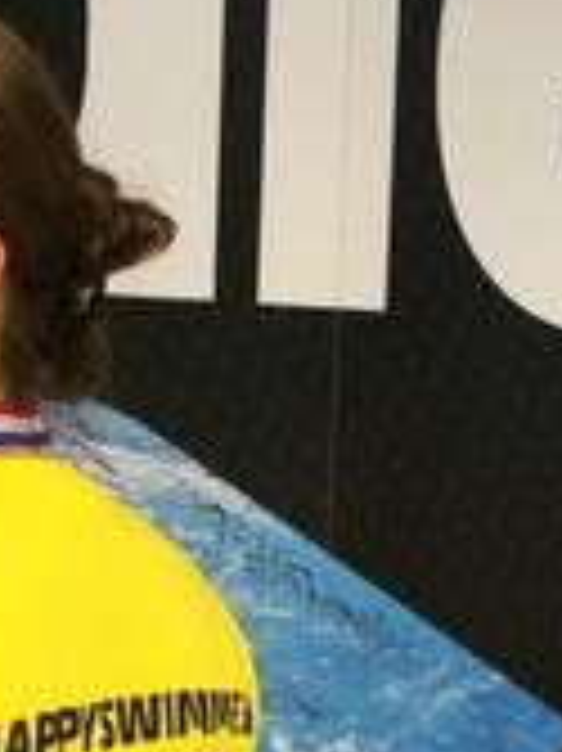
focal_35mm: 108
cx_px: 634
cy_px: 689
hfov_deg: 13.4
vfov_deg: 17.9
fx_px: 2341
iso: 320
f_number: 2.2
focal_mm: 4.12
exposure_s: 1/20
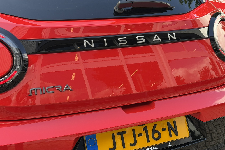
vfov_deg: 26.5
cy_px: 70
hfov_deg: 38.9
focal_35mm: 51
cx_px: 114
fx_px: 319
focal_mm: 6.76
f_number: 1.78
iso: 64
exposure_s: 1/262
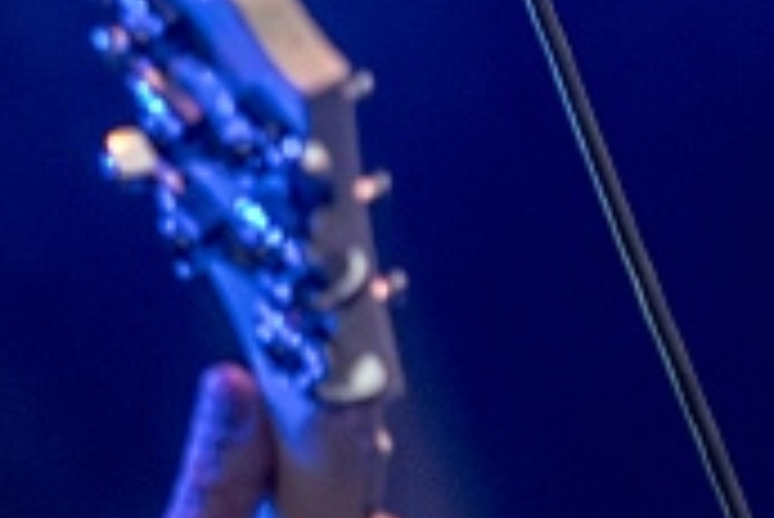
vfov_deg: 1.9
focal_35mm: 728
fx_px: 15665
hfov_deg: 2.8
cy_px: -158
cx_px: -410
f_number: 2.8
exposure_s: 1/160
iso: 1600
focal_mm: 116
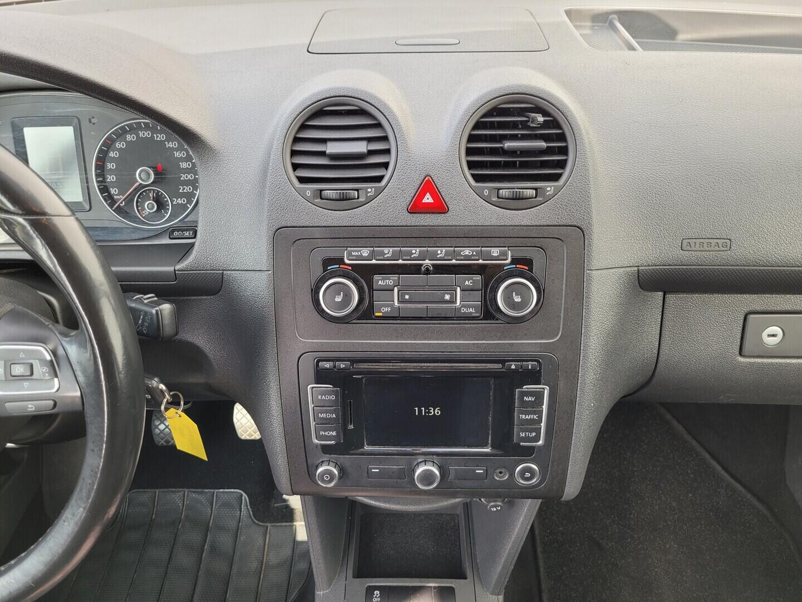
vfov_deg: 53.1
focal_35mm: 26
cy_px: 301
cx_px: 401
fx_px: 602
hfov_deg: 67.3
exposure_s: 1/145
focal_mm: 5.4
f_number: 1.8
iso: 40
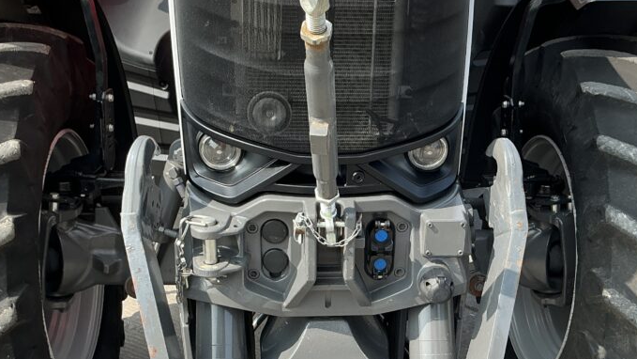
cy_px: 253
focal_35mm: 46
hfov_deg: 44.5
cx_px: 350
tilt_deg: -21.1
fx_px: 777
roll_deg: -2.1
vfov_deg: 25.8
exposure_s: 1/394
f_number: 1.8
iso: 25
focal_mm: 3
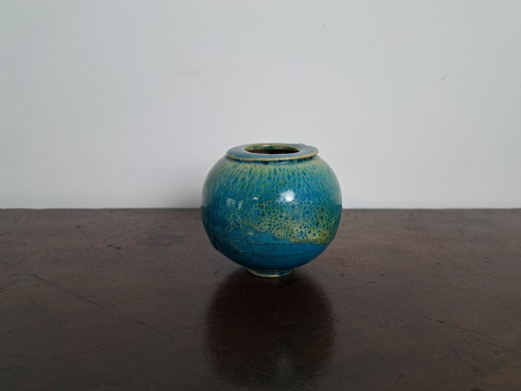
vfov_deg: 56.8
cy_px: 196
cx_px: 260
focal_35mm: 24
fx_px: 361
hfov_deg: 71.6
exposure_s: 1/50
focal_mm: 5.23
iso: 125
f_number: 1.8
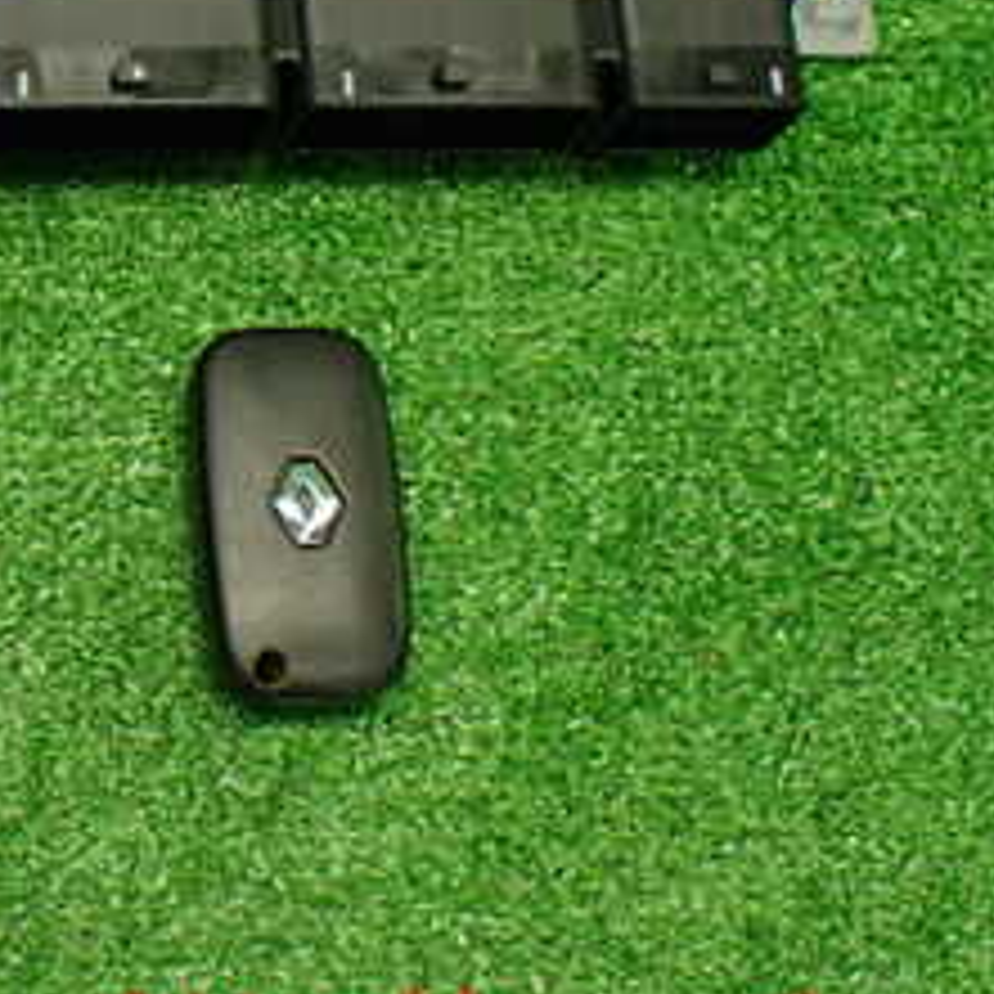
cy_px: 81
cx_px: -207
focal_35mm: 72
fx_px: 2339
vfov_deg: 23.3
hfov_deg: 22.1
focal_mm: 5.4
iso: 640
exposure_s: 1/125
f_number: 2.3
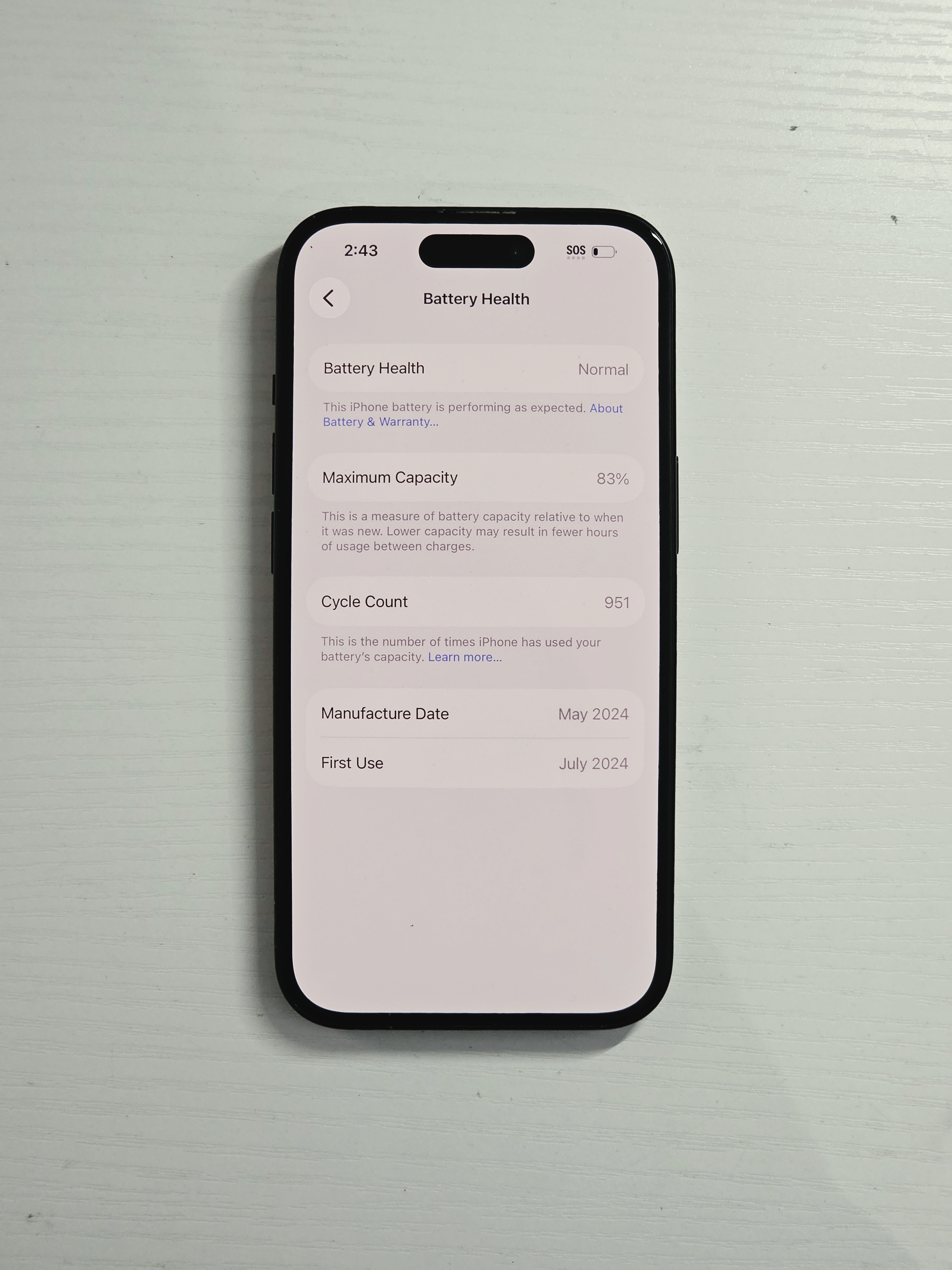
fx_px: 2530
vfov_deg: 28.2
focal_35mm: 69
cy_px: 635
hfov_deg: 21.3
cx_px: 476
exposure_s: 1/120
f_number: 2.4
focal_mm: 7
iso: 160
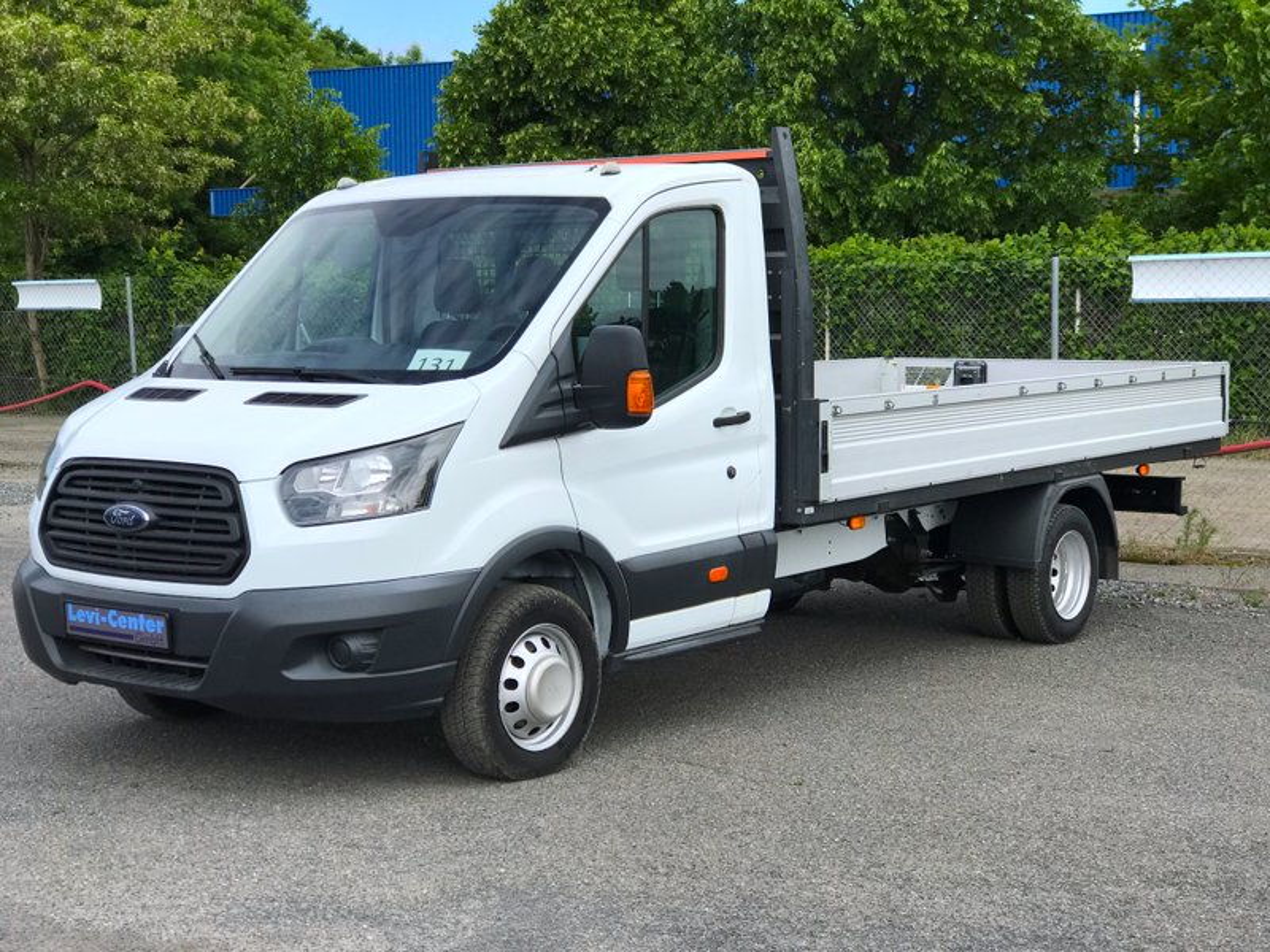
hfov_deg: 33.8
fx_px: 2091
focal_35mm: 57
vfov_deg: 25.7
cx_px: 635
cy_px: 476
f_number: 2.8
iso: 20
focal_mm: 6.6
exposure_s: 1/812
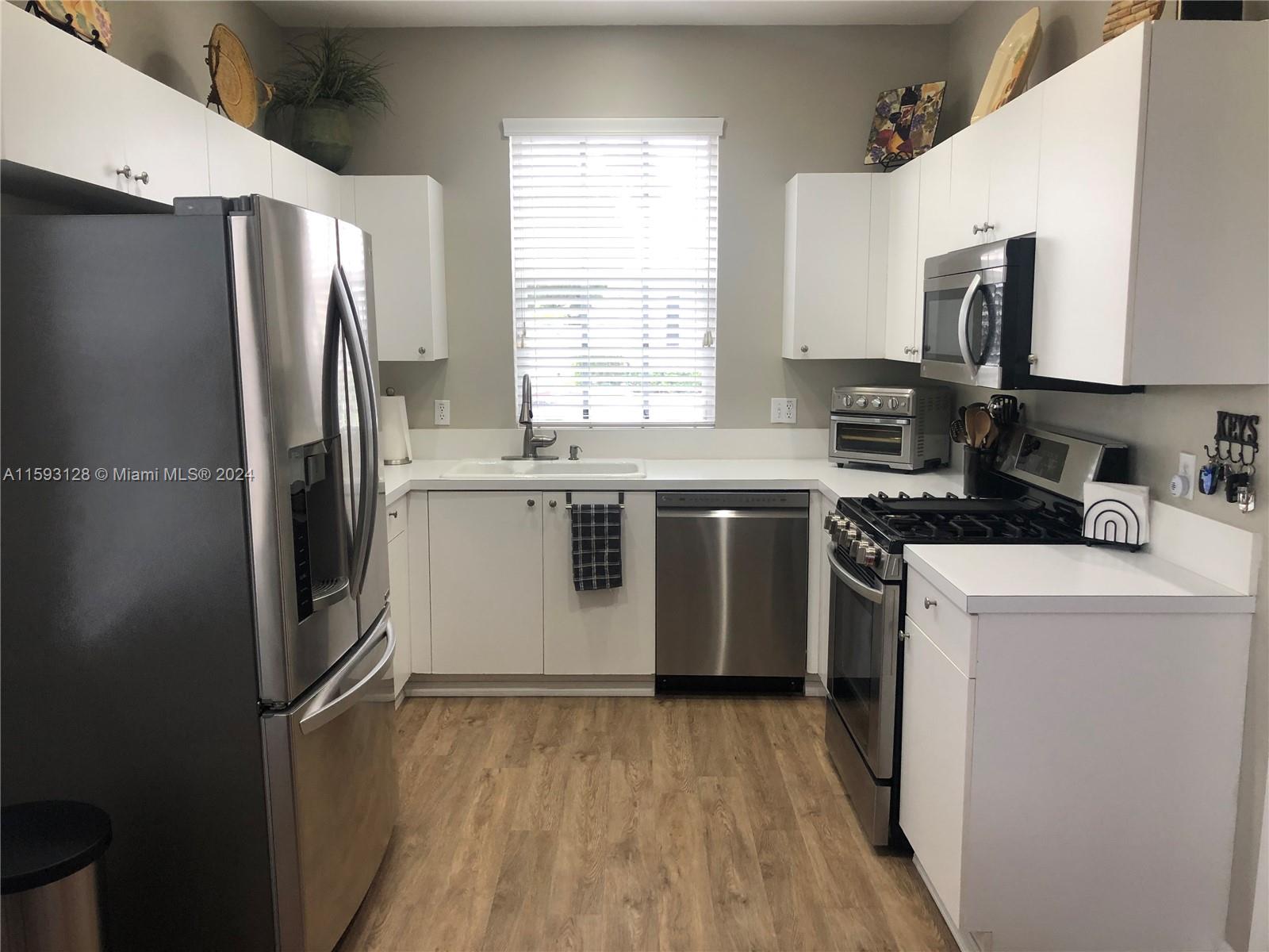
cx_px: 634
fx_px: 1026
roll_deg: -0.1
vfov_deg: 49.7
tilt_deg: -7.7
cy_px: 476
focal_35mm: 28
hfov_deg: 63.4
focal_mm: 3.99
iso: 32
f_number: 1.8
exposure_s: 1/30
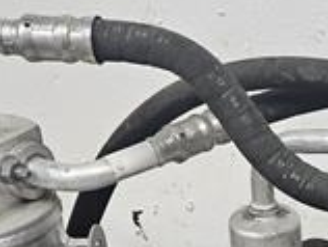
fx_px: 883
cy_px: 299
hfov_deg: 19.8
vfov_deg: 15.3
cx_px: 394
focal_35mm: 93
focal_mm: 5.4
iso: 400
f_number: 1.8
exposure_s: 1/100
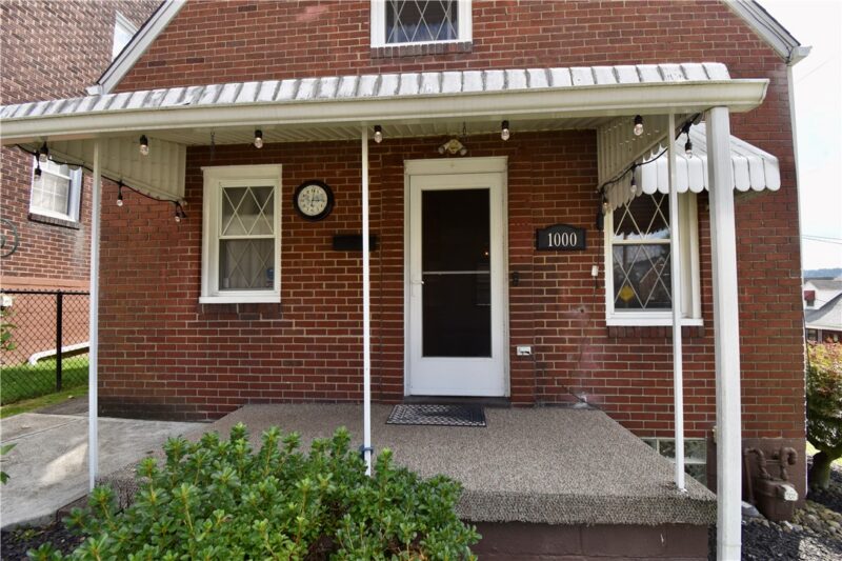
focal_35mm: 15
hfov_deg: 100.4
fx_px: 351
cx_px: 421
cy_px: 280
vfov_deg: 77.3
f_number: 8
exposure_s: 1/250
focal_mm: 10
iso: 250
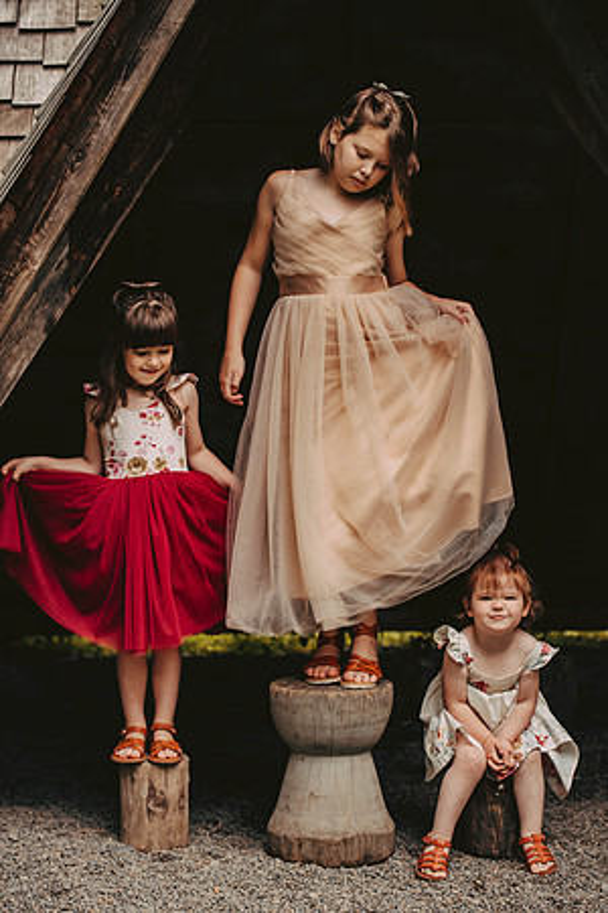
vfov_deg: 28.8
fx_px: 1773
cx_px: 304
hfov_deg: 19.5
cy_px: 456
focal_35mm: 70
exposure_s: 1/1000
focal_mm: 70
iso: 640
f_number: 2.8
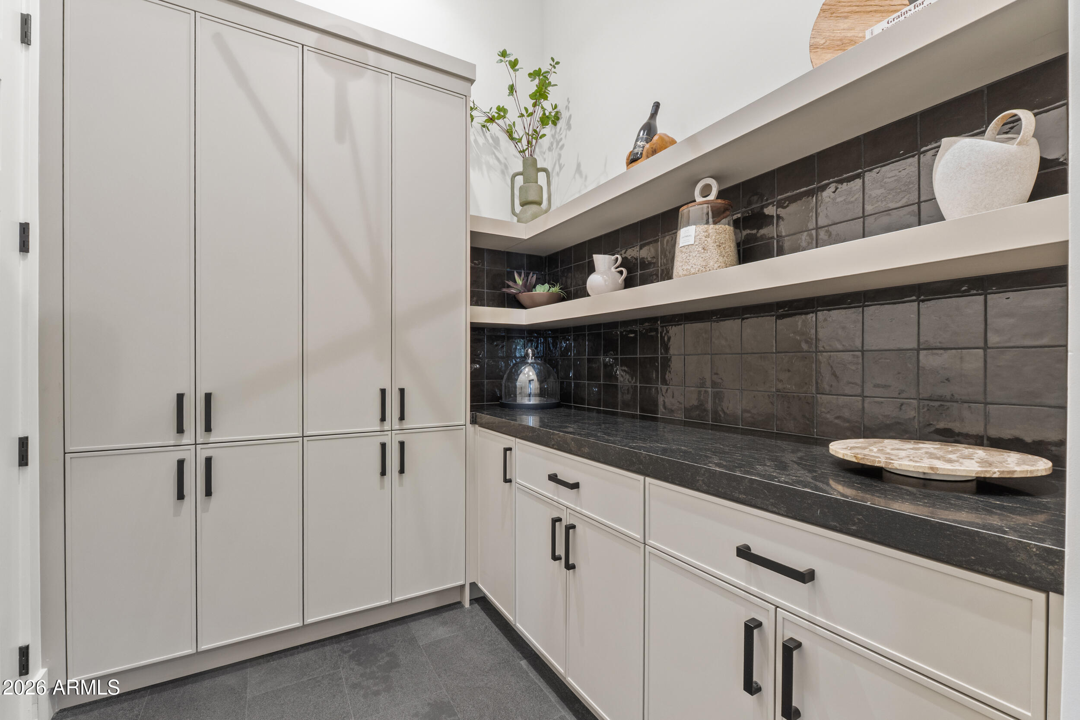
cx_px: 540
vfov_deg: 77.3
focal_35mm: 15
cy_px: 360
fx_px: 450
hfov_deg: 100.4
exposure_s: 4
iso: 250
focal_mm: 10
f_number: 9
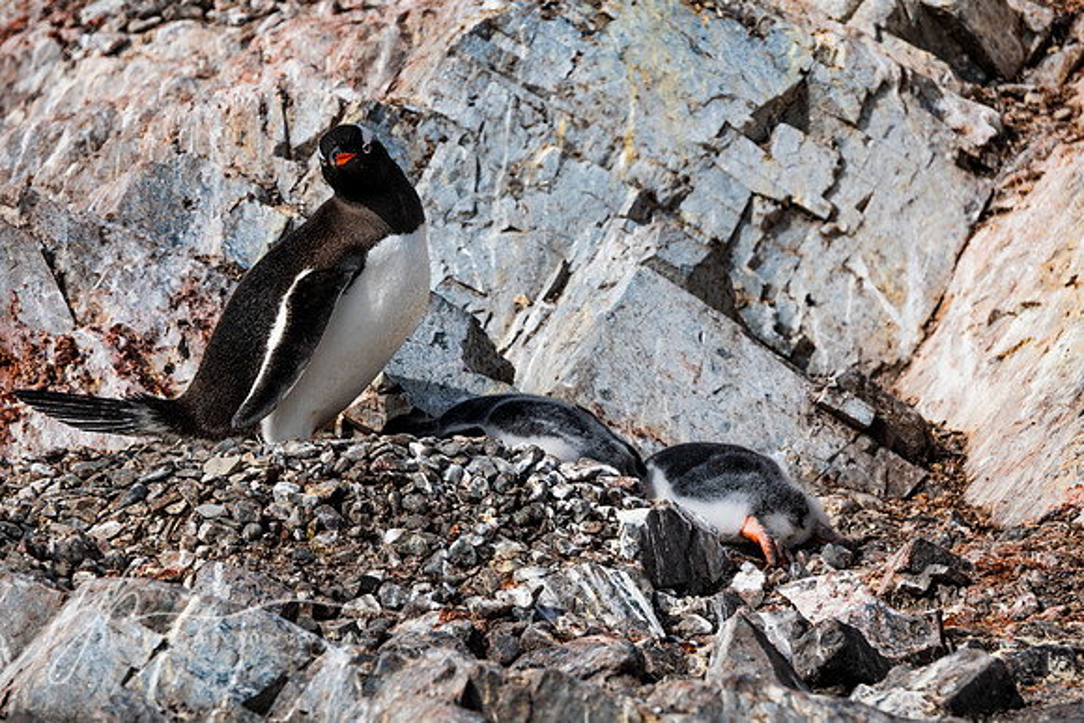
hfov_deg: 6.2
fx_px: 9939
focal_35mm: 330
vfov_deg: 4.2
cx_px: 542
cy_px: 362
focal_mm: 330
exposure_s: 1/1000
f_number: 8
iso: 200
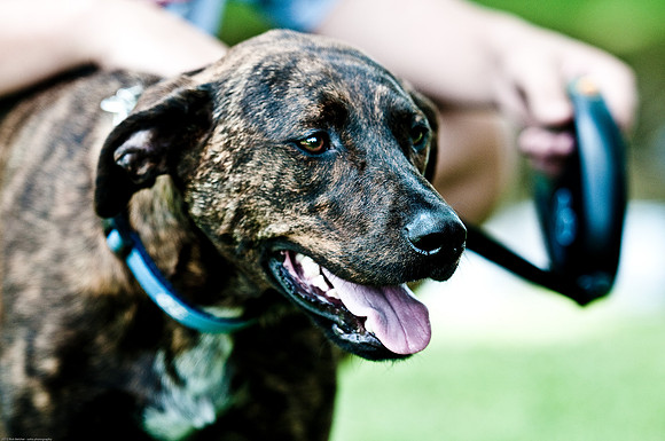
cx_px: 332
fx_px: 3735
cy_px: 220
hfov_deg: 10.2
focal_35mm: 202
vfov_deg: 6.8
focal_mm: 135
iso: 200
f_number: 2.8
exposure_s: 1/800
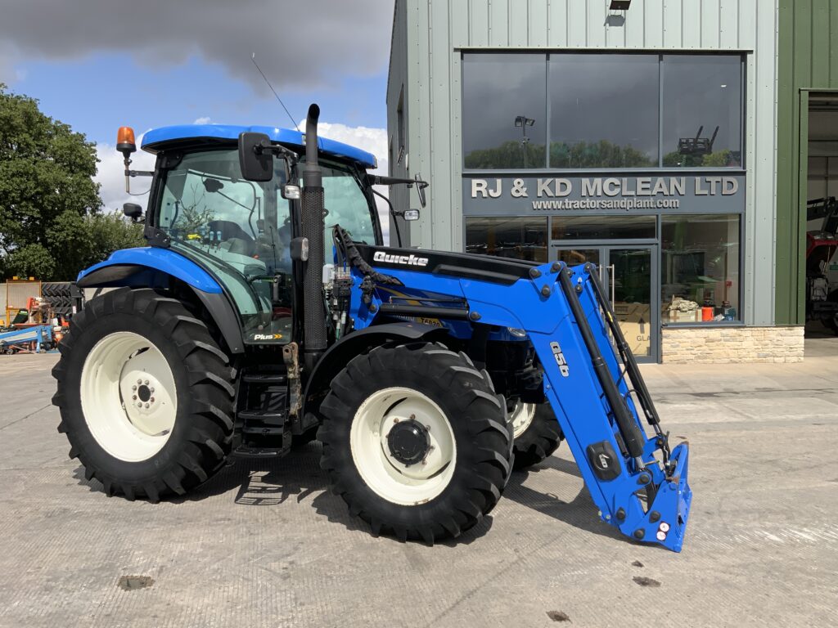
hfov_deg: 61.7
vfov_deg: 48.2
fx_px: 702
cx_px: 419
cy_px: 314
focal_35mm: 29
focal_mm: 3
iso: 16
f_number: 1.8
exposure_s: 1/1786
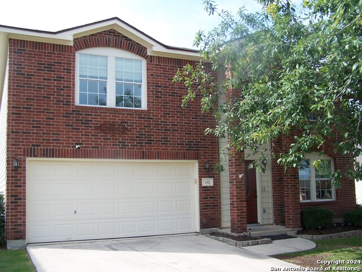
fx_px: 397
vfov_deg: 37.7
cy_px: 136
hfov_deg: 49.0
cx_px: 181
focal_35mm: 38
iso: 80
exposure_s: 1/500
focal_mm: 6.3
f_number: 2.8
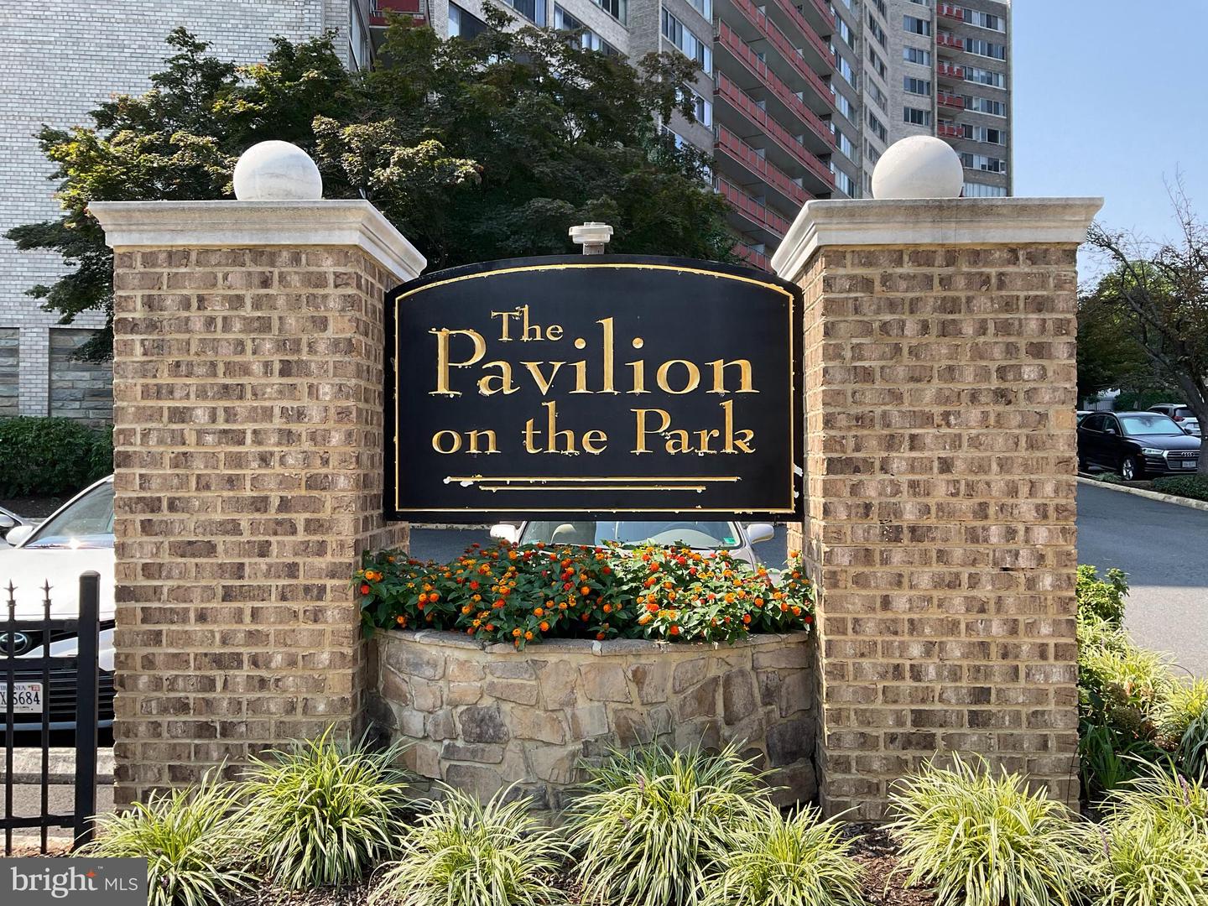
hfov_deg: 61.7
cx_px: 604
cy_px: 453
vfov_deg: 48.2
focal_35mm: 29
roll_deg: -0.4
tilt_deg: +1.1
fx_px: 1012
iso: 16
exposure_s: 1/642
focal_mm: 3
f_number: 1.8
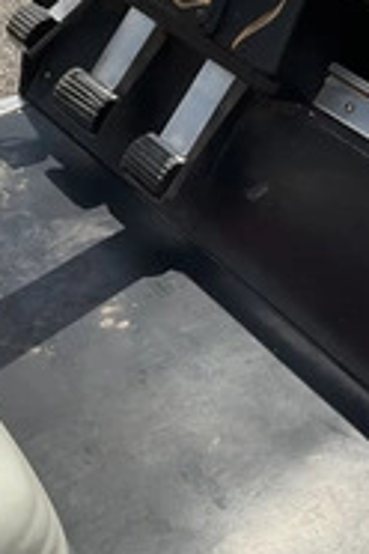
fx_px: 999
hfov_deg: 20.5
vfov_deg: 30.5
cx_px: 339
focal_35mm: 65
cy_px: 149
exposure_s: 1/2538
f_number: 1.8
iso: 25
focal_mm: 3
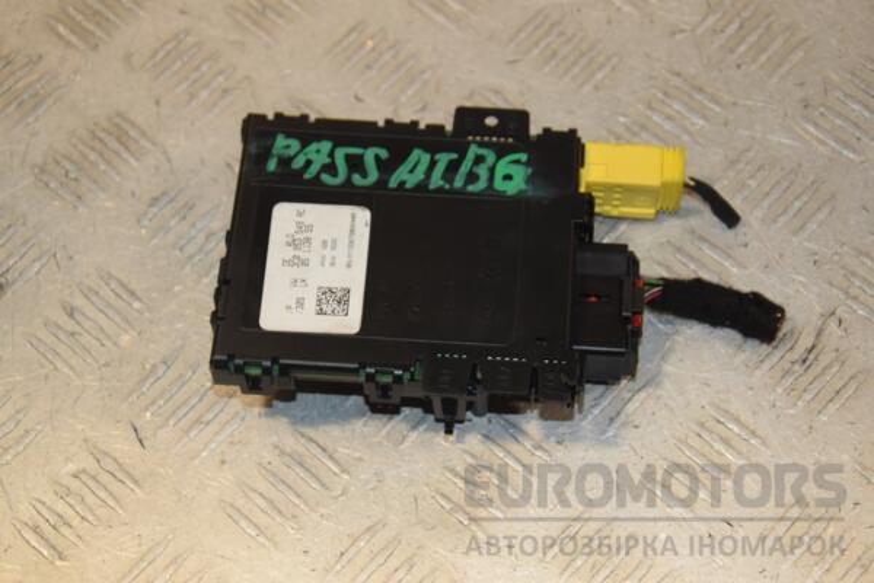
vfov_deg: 18.2
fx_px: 1821
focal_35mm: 75
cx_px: 437
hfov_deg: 27.0
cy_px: 292
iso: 800
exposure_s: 1/200
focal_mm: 50
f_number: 6.3
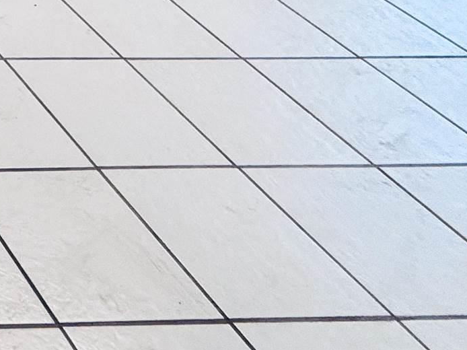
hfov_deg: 17.9
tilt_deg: -19.0
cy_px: -314
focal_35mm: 62
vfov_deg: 17.9
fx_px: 836
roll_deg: -1.6
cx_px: -515
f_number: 2.2
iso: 200
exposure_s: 1/120
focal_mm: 2.22
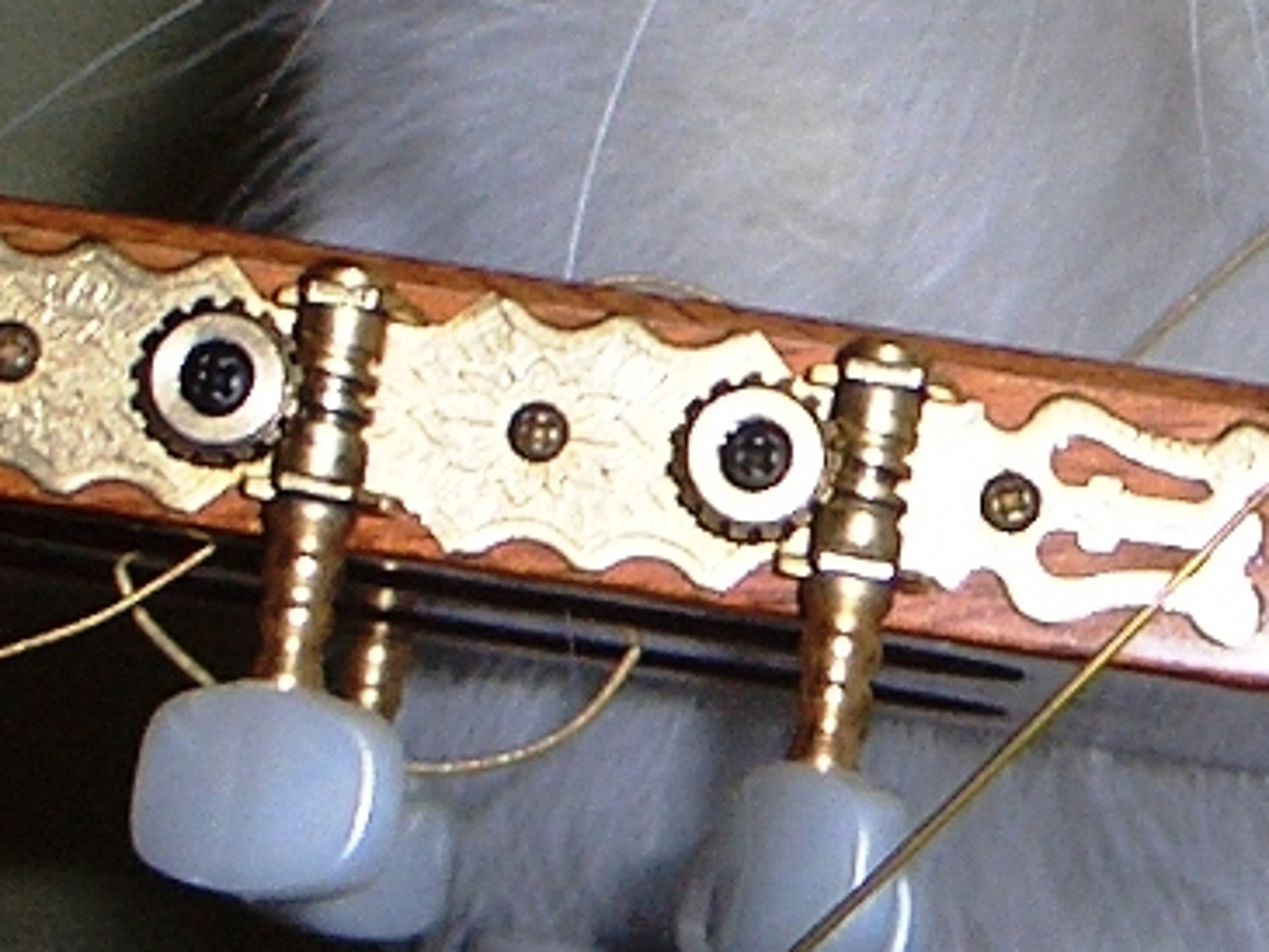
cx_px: 1107
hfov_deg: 14.9
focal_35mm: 131
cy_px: -540
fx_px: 4804
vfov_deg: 10.8
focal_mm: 7.1
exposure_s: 1/60
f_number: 2.8
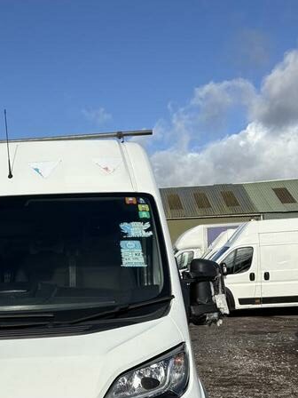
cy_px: 325
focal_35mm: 52
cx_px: 43
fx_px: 597
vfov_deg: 35.5
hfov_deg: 27.2
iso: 50
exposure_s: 1/5814
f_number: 1.6
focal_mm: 5.96
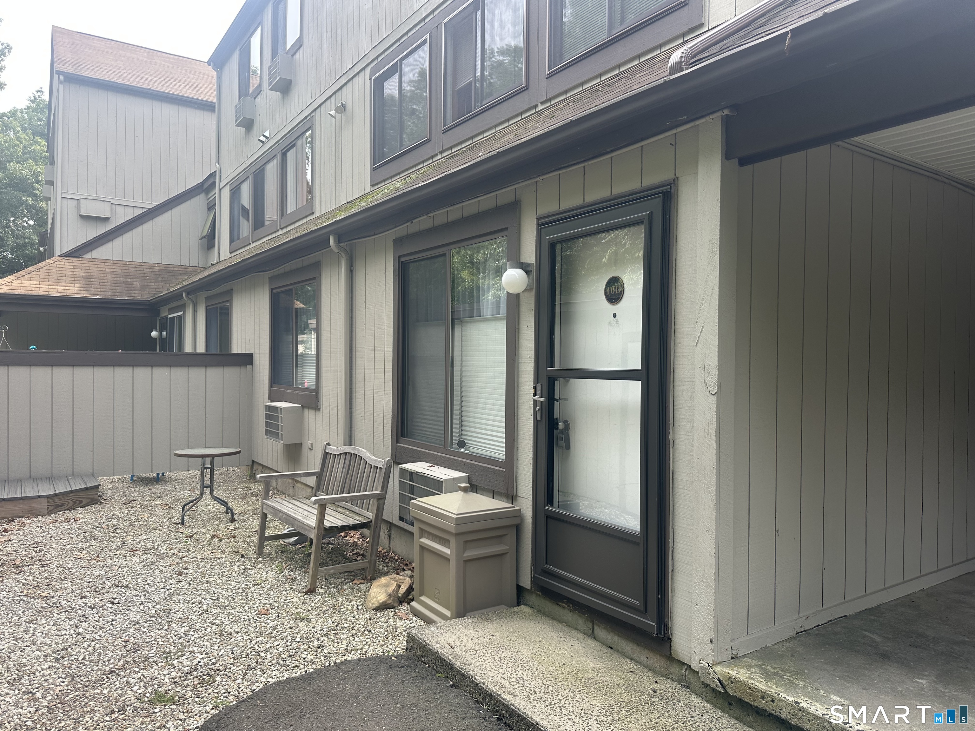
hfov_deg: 71.6
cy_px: 366
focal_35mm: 24
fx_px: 676
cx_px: 488
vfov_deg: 56.8
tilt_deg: +0.3
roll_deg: -1.1
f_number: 1.78
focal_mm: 6.86
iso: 80
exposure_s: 1/663
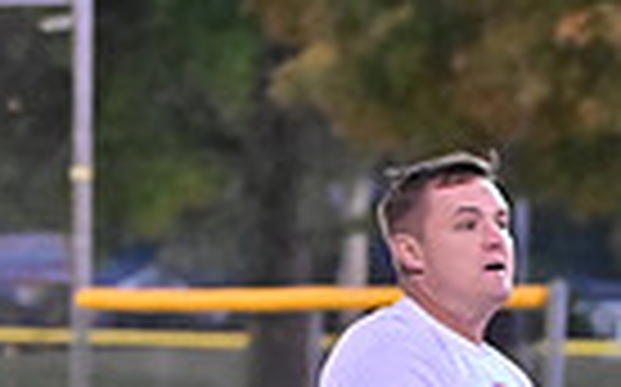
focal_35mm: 709
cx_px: 954
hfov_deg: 3.0
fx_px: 11990
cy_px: 853
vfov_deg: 1.8
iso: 6400
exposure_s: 1/500
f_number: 4
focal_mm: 110
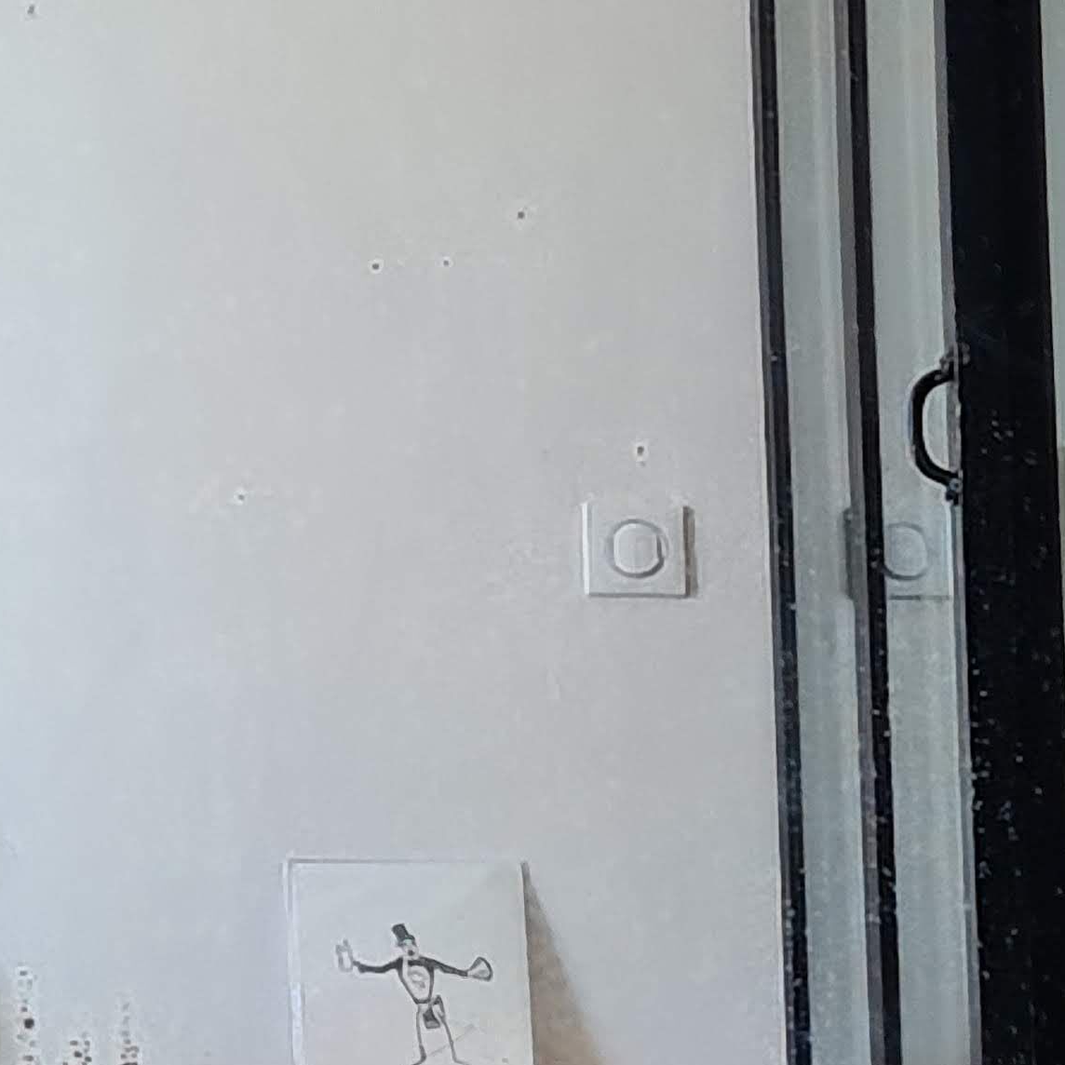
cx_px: 651
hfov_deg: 21.4
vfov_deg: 21.0
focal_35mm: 81
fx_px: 2819
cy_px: 908
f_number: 1.8
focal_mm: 5.4
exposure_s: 1/100
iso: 80
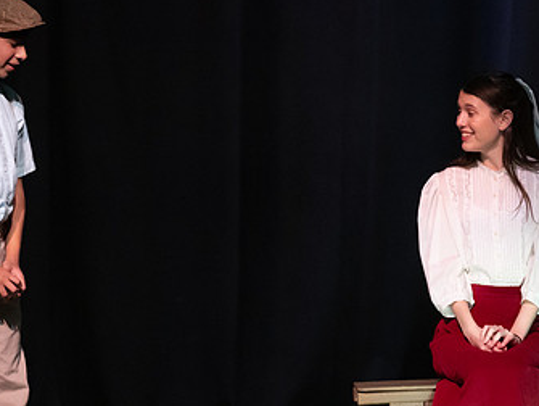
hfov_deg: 4.0
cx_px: 413
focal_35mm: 491
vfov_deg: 3.0
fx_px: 7654
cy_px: 151
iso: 3200
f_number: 2.8
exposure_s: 1/320
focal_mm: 195
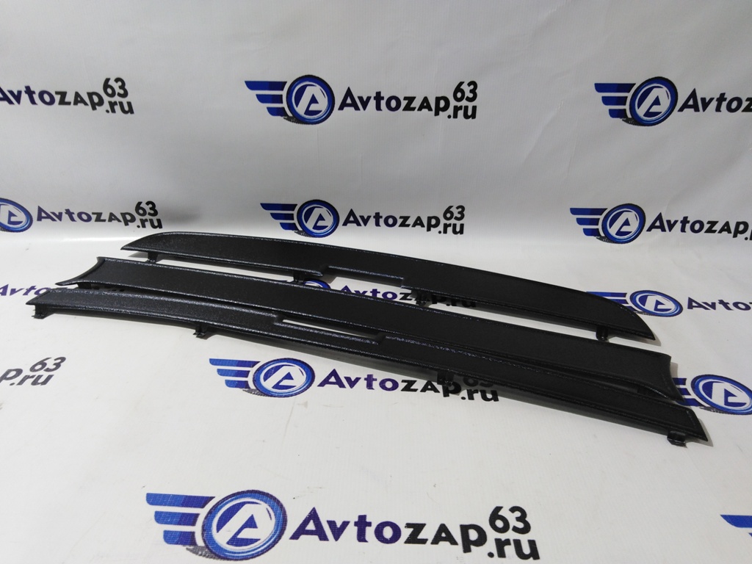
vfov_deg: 53.1
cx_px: 376
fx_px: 565
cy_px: 282
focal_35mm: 26
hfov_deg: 67.3
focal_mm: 3.46
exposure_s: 1/33.3
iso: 118
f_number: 2.2
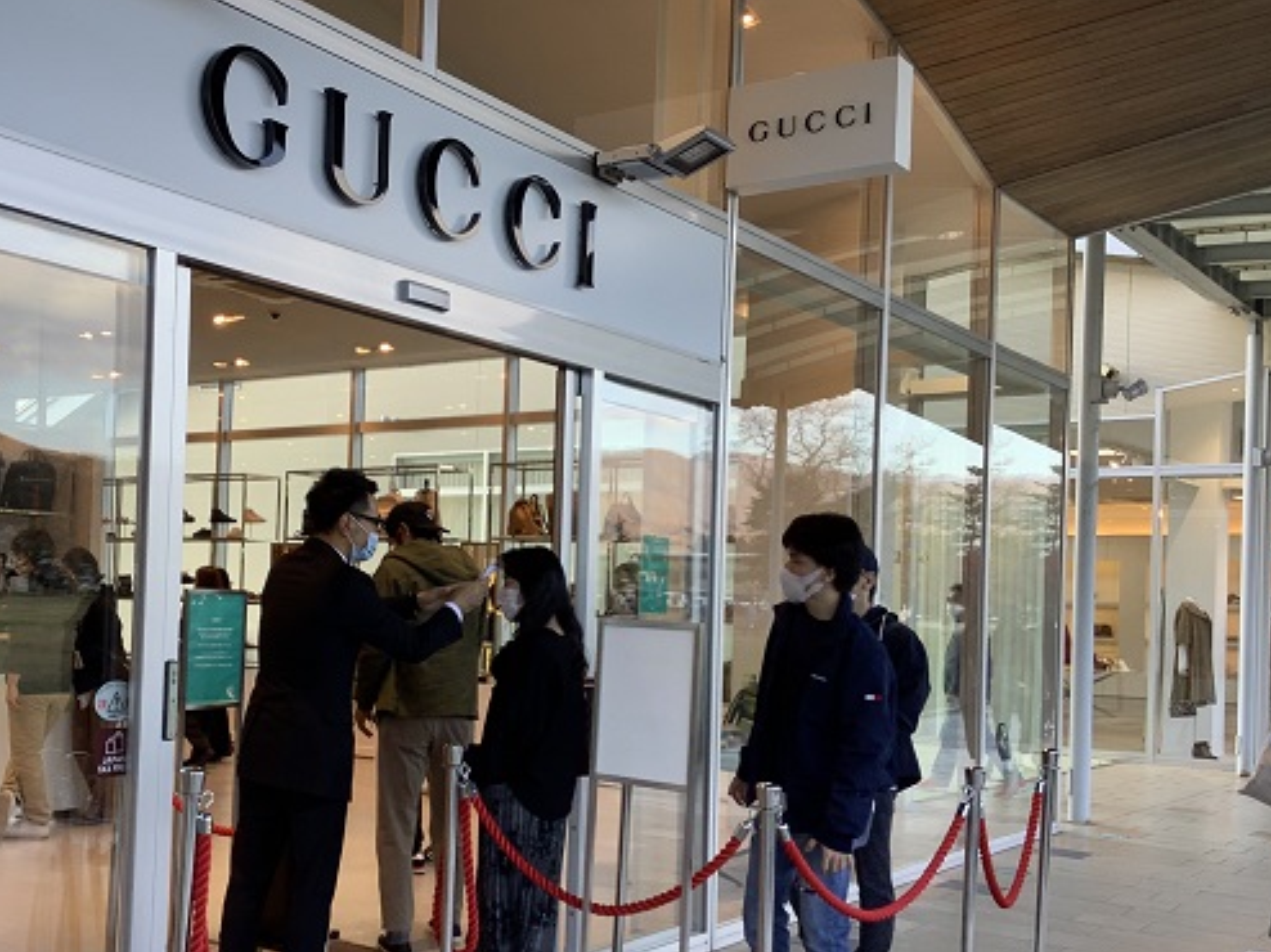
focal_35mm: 41
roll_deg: -3.5
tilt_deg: -1.2
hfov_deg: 45.3
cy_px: 579
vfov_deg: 35.0
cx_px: 457
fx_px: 1505
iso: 25
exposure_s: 1/120
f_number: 2.4
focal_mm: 3.3
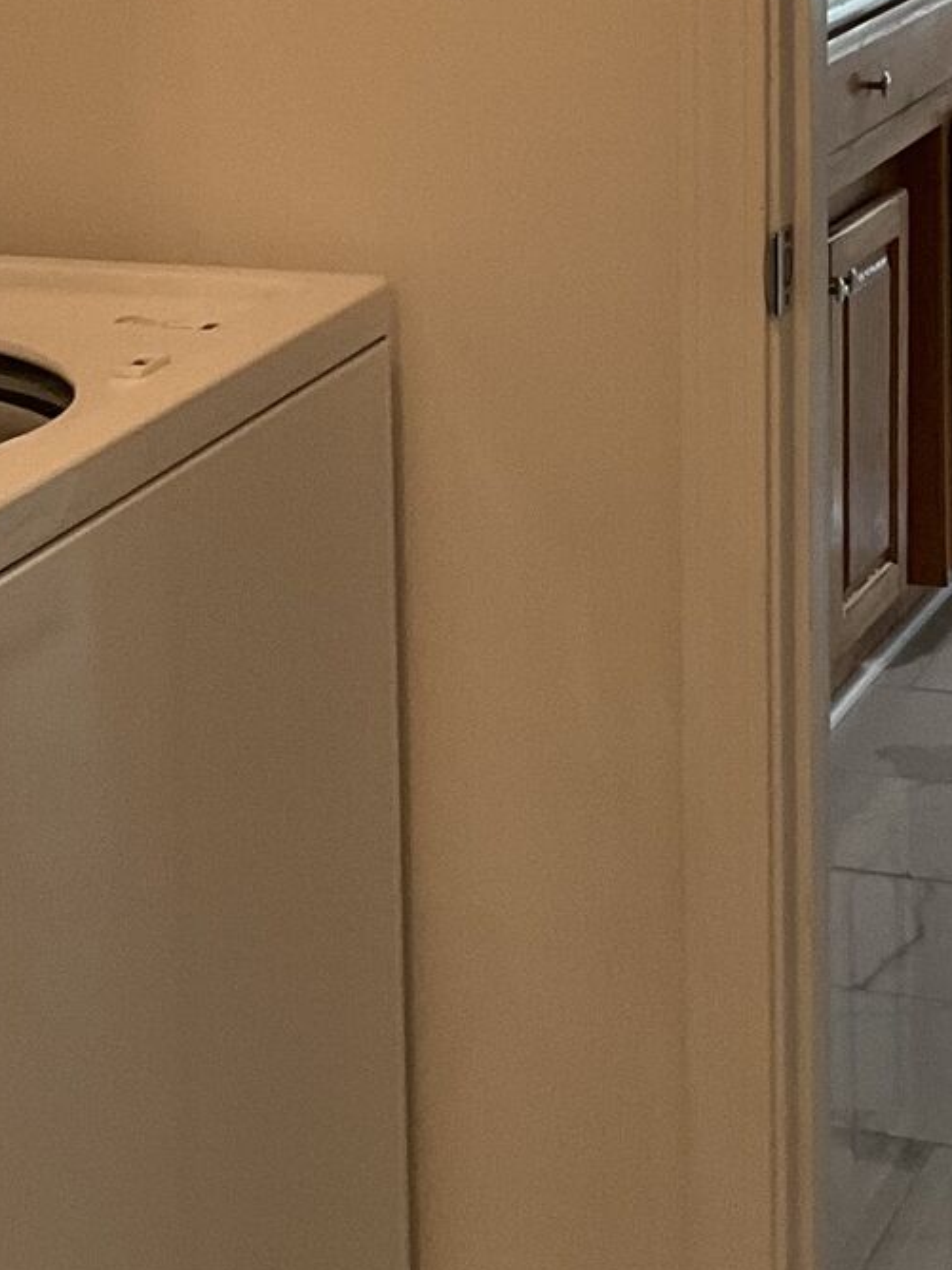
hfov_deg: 14.7
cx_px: 253
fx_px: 3667
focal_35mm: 100
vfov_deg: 19.2
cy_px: 93
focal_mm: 3
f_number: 1.8
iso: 100
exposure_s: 1/60
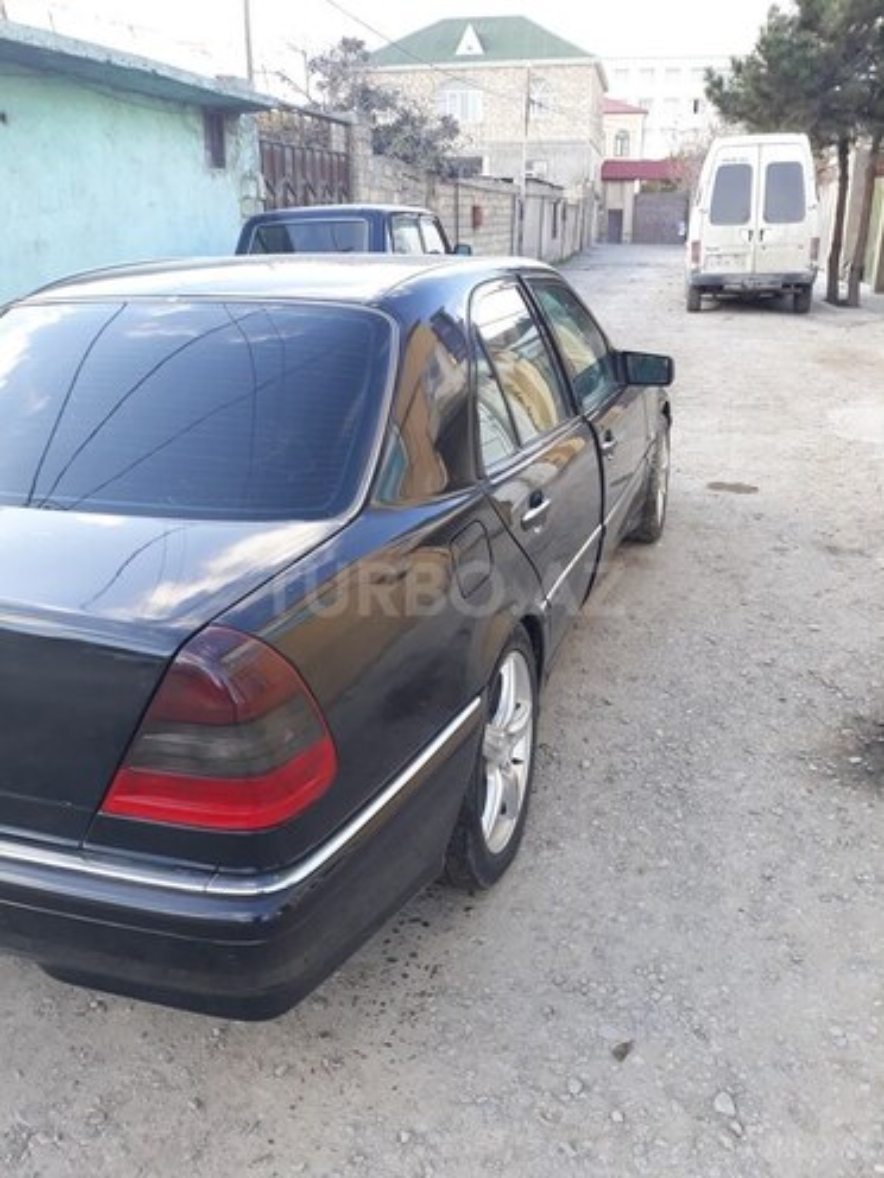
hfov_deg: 51.4
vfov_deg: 65.3
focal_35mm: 27
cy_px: 589
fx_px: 919
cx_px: 442
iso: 40
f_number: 1.7
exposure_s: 1/117
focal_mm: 3.71
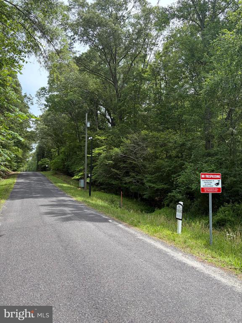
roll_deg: -1.5
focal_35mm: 26
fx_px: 242
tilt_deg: -3.1
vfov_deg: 67.3
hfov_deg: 53.1
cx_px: 121
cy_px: 162
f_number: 1.6
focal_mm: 5.96
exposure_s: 1/1239
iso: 64
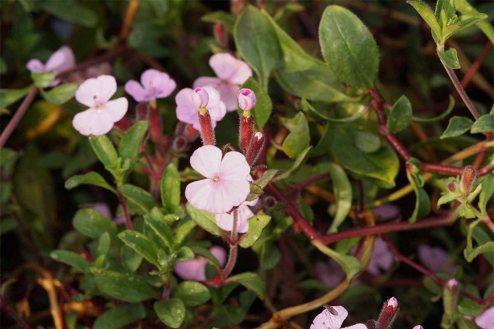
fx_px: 2058
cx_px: 247
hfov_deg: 13.7
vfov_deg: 9.1
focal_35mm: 150
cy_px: 164
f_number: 9
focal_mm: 100
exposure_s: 1/160
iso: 500
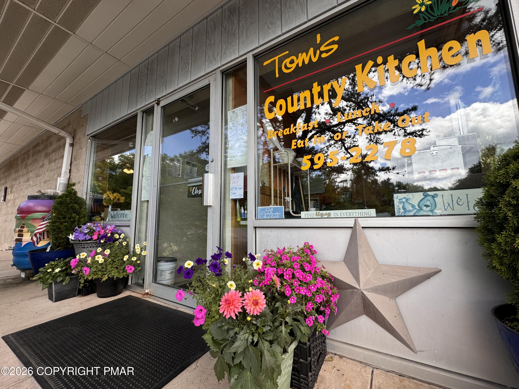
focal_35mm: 14
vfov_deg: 85.7
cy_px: 194
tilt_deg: +9.3
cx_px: 260
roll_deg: +0.4
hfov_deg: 102.1
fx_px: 210
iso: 40
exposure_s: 1/279
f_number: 2.2
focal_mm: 2.22
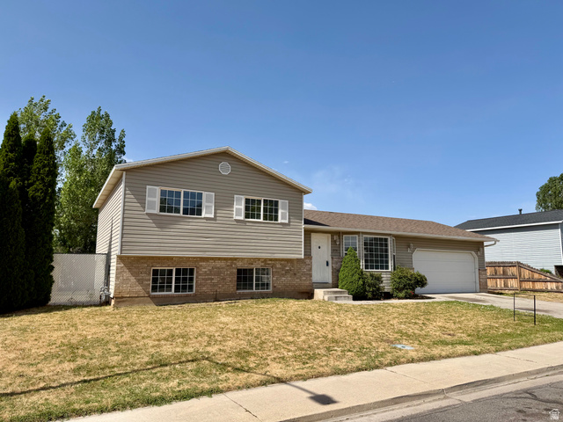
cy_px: 211
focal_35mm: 24
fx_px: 390
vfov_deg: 56.8
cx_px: 282
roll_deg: -0.1
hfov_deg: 71.6
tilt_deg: +8.1
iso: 80
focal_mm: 6.76
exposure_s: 1/5319
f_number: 1.78
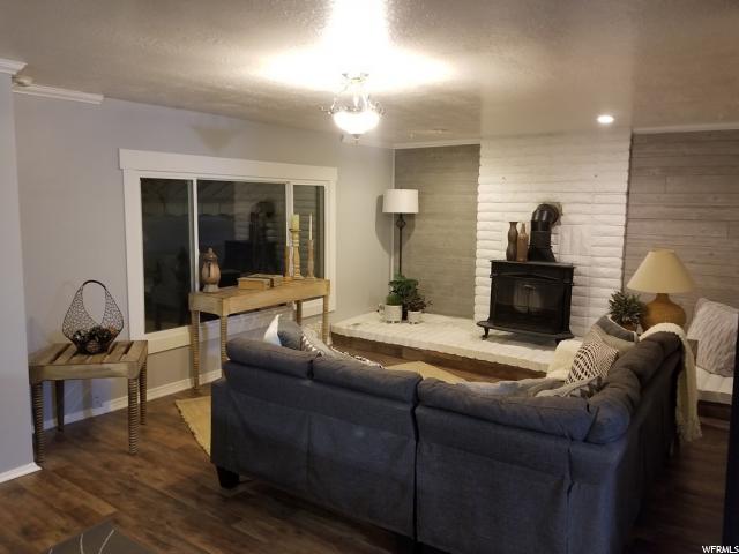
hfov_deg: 67.3
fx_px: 555
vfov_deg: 53.1
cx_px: 370
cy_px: 277
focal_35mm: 26
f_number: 1.7
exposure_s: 1/15
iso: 200
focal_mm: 4.25
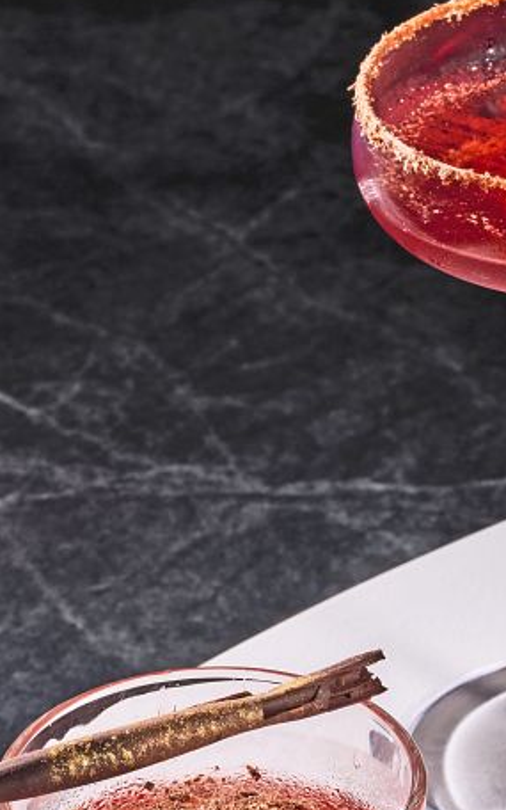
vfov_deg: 7.2
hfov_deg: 4.5
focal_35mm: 291
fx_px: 6421
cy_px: 480
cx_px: 476
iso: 200
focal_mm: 105
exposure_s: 1/200
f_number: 16
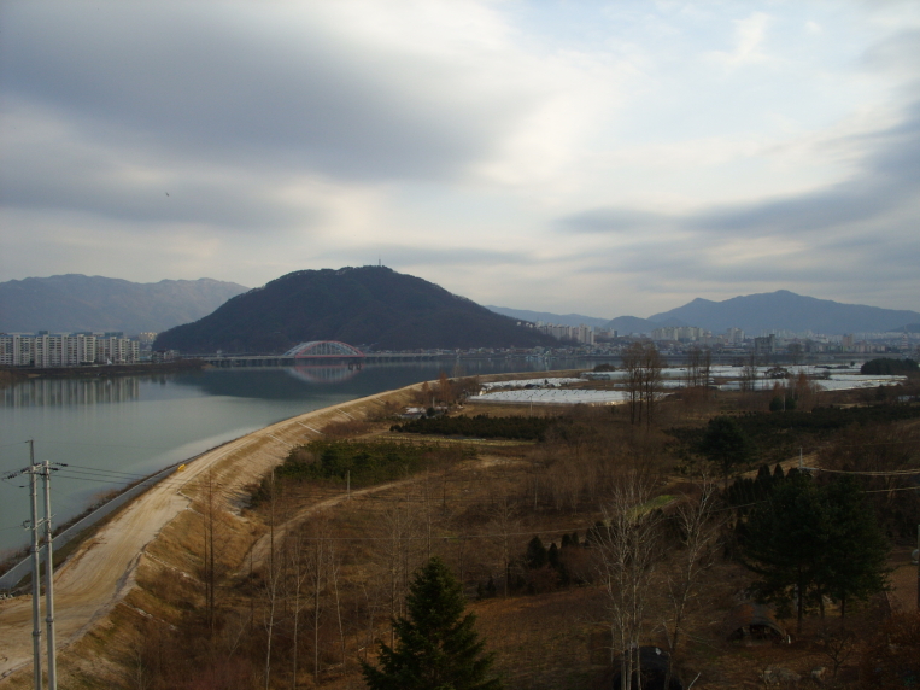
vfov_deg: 37.7
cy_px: 345
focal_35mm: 38
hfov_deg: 49.0
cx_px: 460
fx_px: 1010
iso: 50
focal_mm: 7.8
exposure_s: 1/296
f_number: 5.7
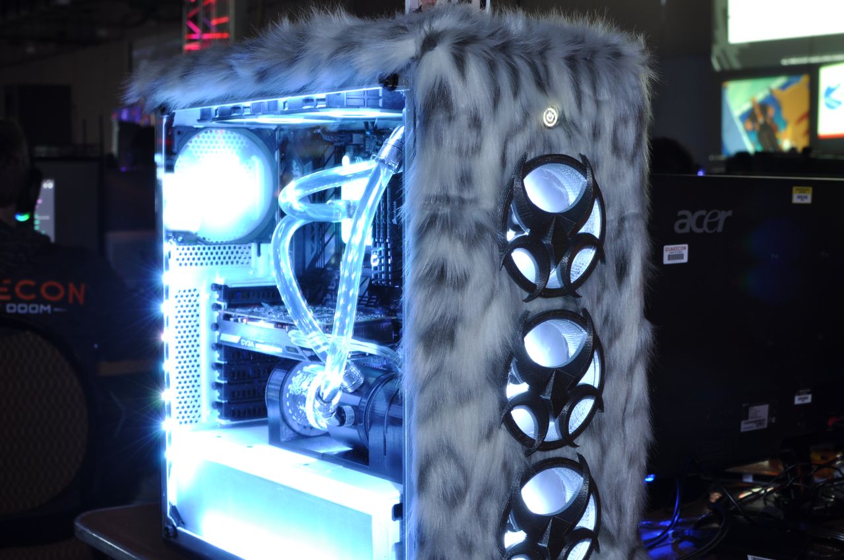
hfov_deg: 37.9
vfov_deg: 25.7
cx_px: 422
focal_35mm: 52
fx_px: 1229
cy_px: 280
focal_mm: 35
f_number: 8
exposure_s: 2
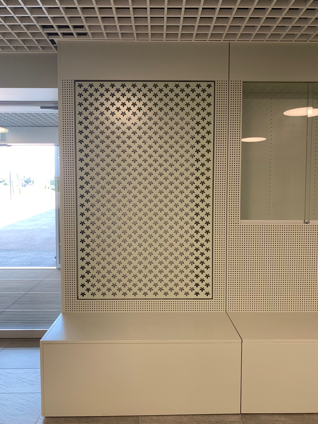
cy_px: 212
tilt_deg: -2.4
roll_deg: -0.4
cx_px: 159
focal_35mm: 26
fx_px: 318
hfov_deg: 53.1
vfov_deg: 67.3
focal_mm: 4.25
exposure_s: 1/60
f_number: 1.8
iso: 125
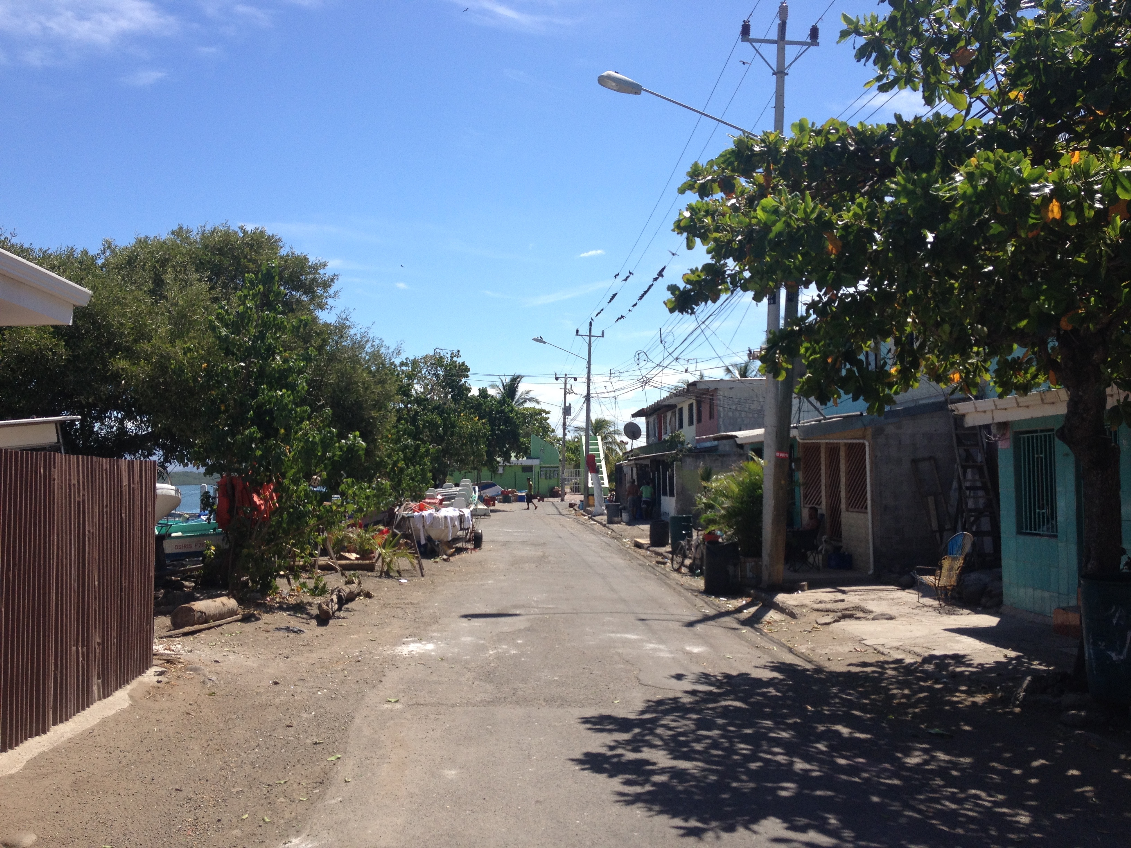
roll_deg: +0.5
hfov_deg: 52.6
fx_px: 1144
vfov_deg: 40.7
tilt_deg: +1.7
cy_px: 424
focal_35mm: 35
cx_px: 566
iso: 50
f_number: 2.4
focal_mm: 4.28
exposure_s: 1/1623
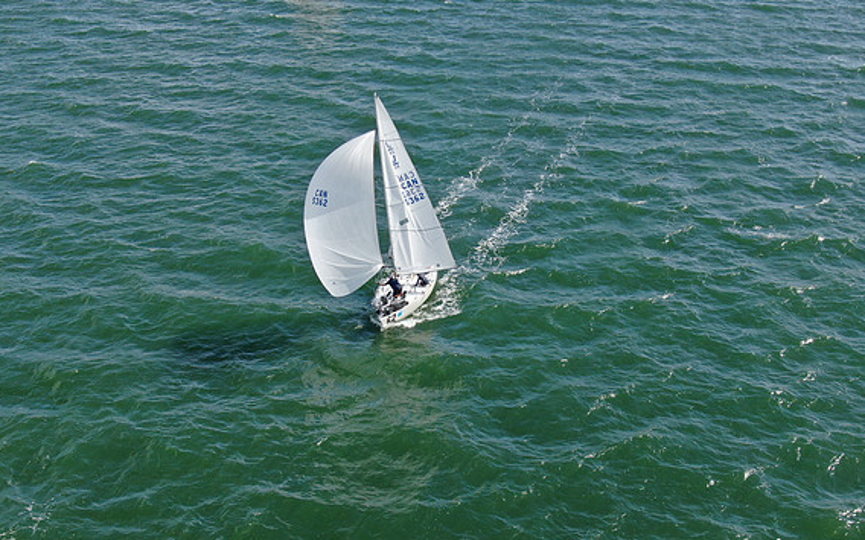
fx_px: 1226
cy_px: 291
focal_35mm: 52
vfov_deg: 24.9
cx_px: 437
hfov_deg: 38.9
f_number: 3.8
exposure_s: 1/640
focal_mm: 8.6
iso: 100
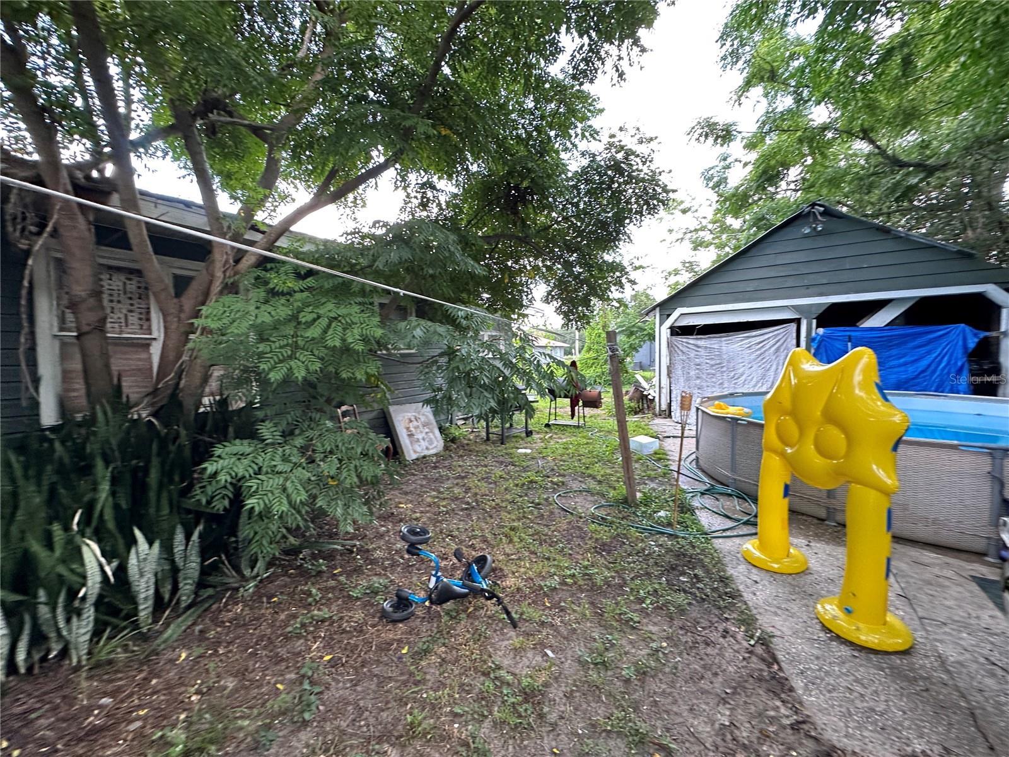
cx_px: 504
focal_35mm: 14
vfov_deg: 85.7
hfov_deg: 102.1
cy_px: 378
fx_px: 408
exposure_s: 1/99
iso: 125
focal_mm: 2.22
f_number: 2.2
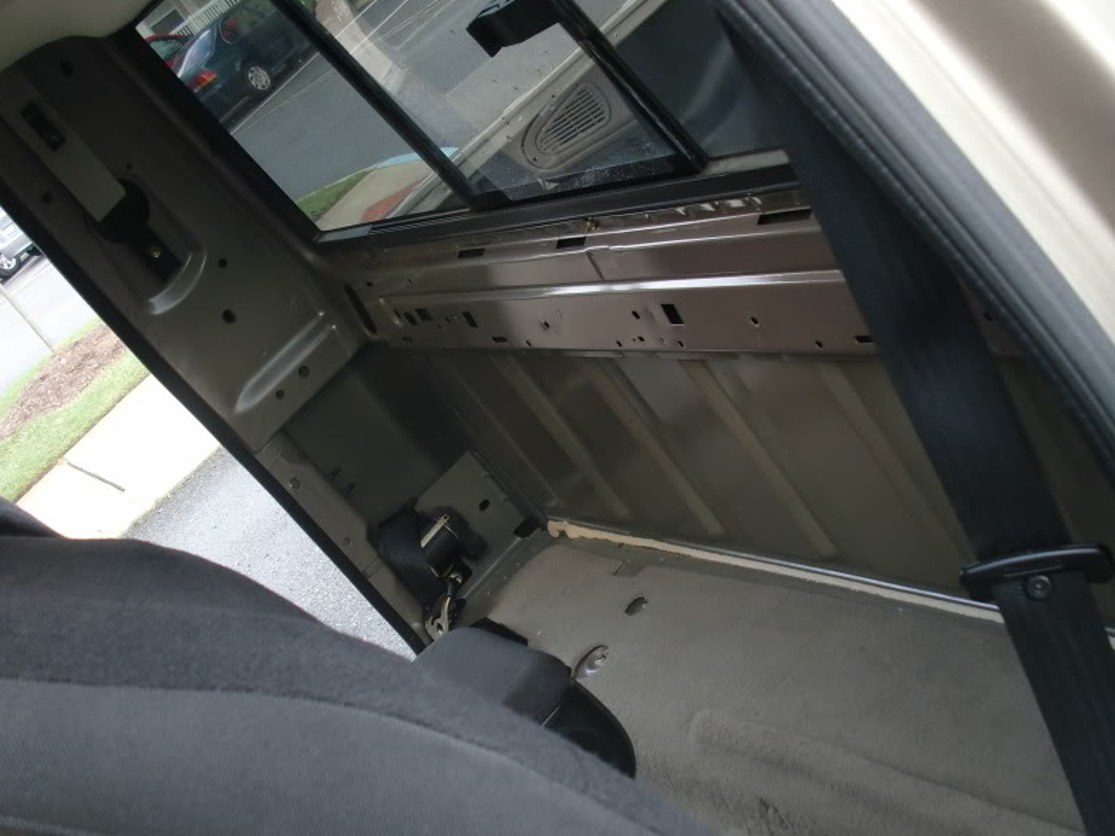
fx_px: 1514
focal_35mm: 47
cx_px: 594
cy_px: 461
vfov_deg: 30.9
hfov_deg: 40.4
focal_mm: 6.3
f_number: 2.8
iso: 80
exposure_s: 1/60
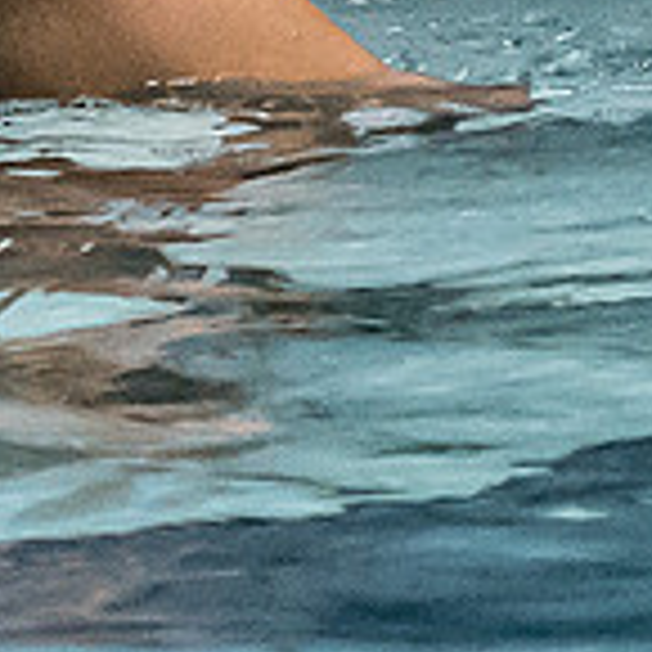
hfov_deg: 0.7
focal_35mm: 2590
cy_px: -396
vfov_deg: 0.7
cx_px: -347
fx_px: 55192
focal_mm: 150
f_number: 2.8
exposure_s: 1/1000
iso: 4000
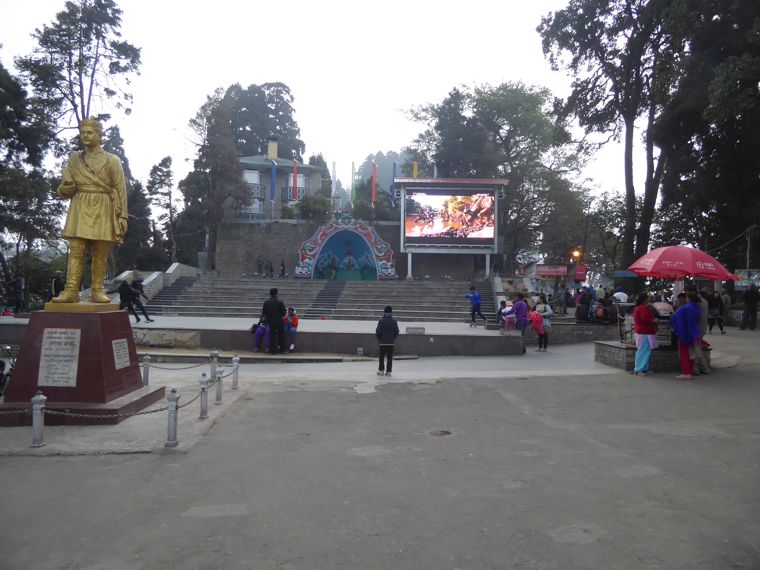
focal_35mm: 25
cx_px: 380
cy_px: 285
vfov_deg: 54.9
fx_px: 549
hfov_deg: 69.4
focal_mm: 4.3
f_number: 3.3
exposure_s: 1/60
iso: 125
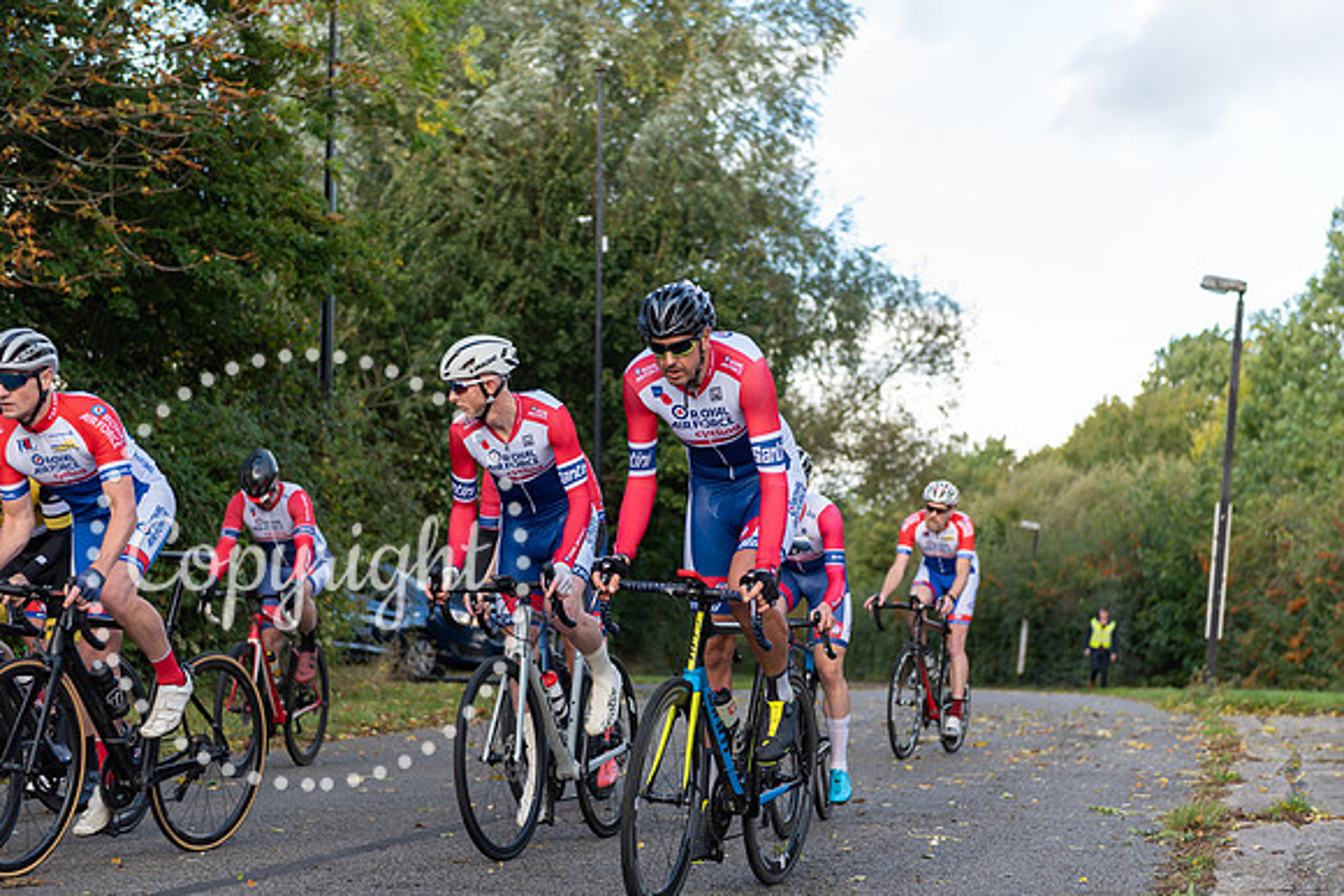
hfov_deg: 30.5
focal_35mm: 66
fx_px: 2464
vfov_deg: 20.6
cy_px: 448
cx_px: 672
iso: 200
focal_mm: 66
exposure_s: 1/500
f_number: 3.2
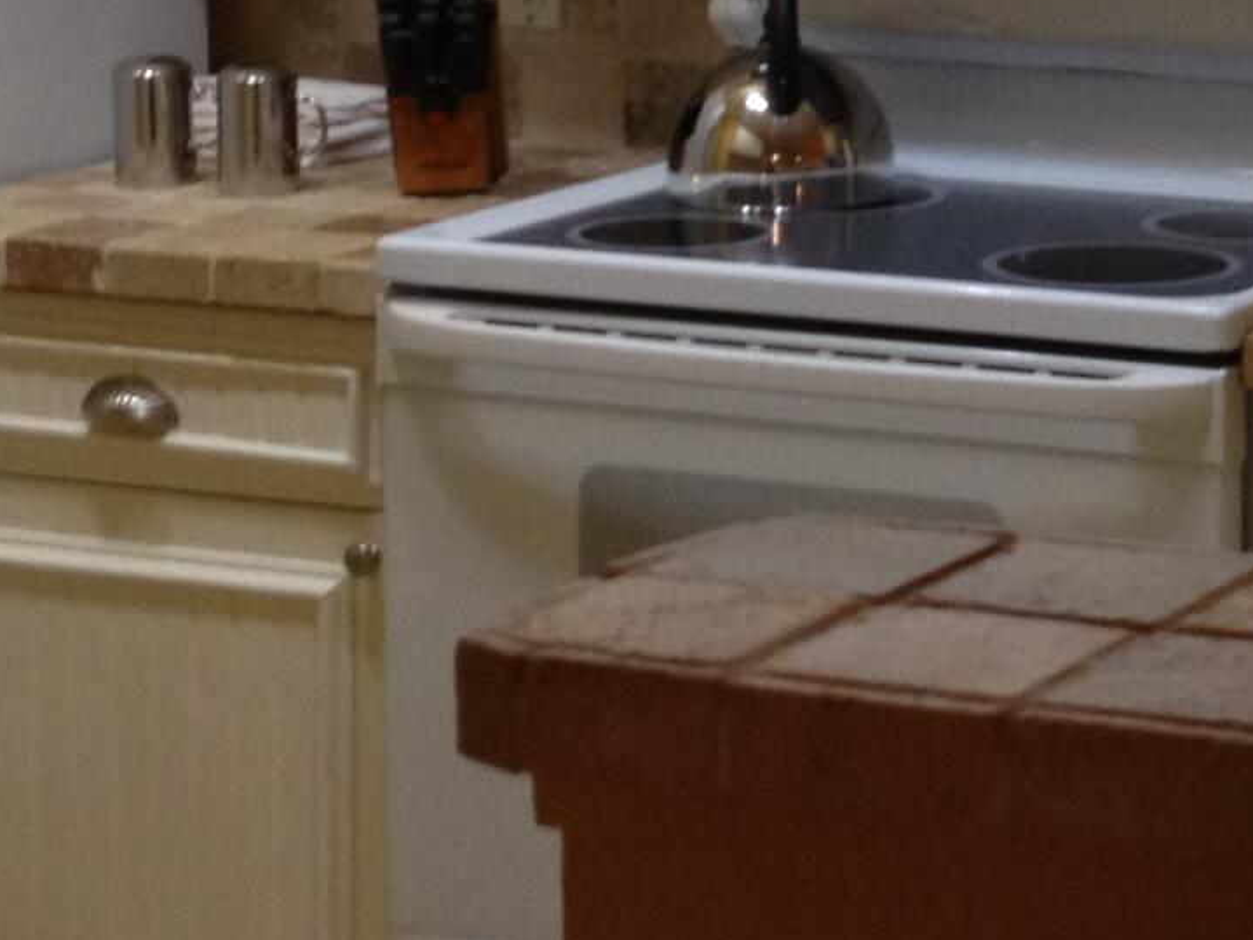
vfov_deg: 10.1
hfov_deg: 13.2
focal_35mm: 146
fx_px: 5284
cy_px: 65
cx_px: 1520
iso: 100
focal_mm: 4.28
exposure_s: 1/20
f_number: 2.4
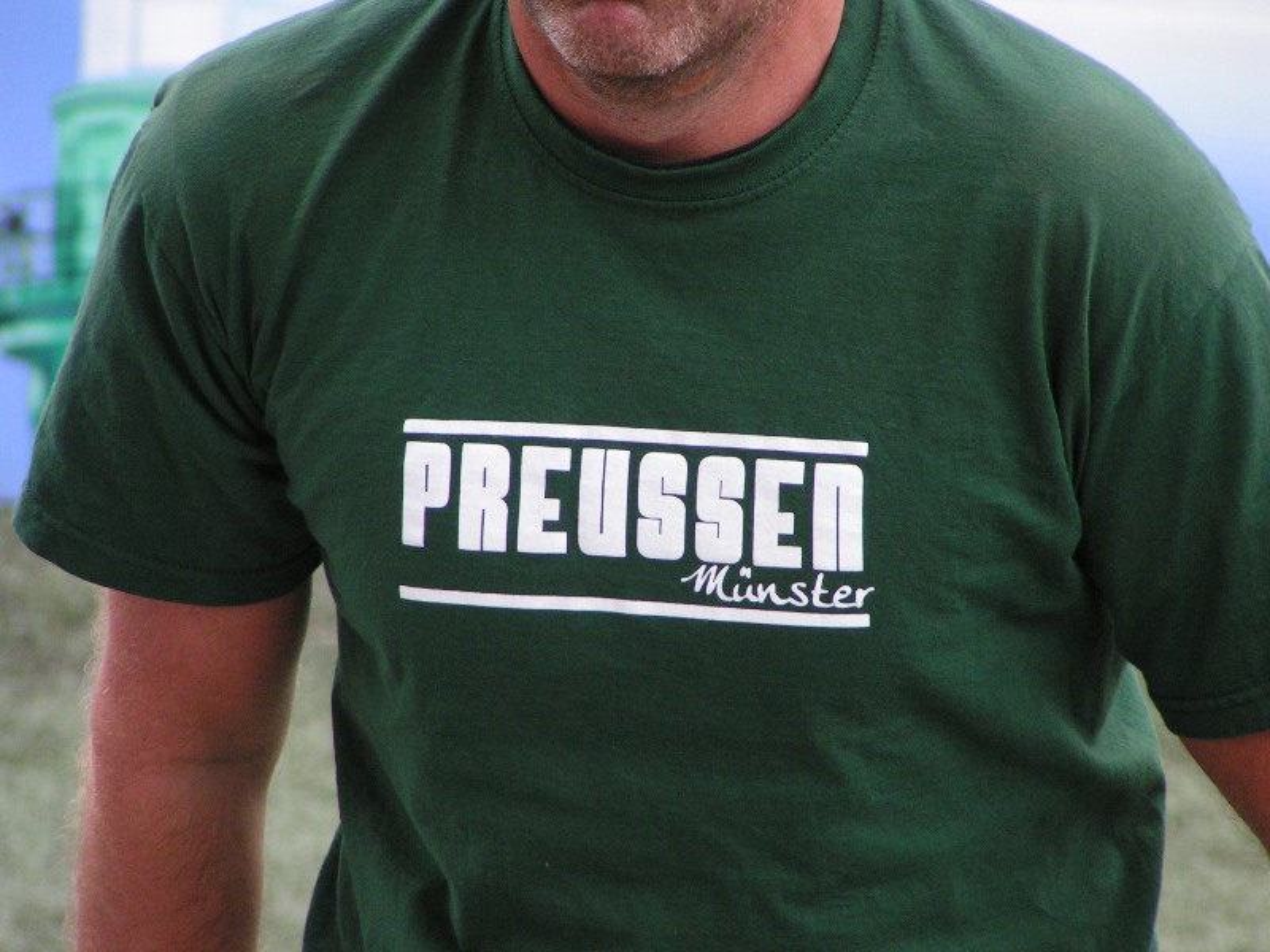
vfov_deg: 3.9
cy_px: 476
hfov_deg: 5.2
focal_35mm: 380
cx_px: 635
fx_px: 13942
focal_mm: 58
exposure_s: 1/400
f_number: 3.5
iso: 200
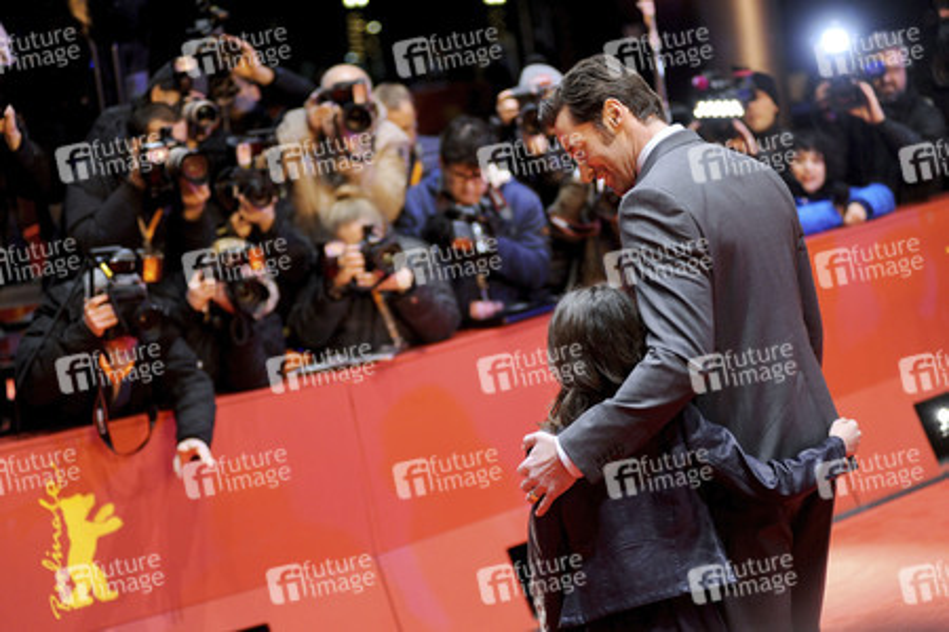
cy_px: 316
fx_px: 2109
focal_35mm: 80
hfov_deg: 25.4
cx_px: 474
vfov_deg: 17.1
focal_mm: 80
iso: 2000
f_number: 2.8
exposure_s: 1/320
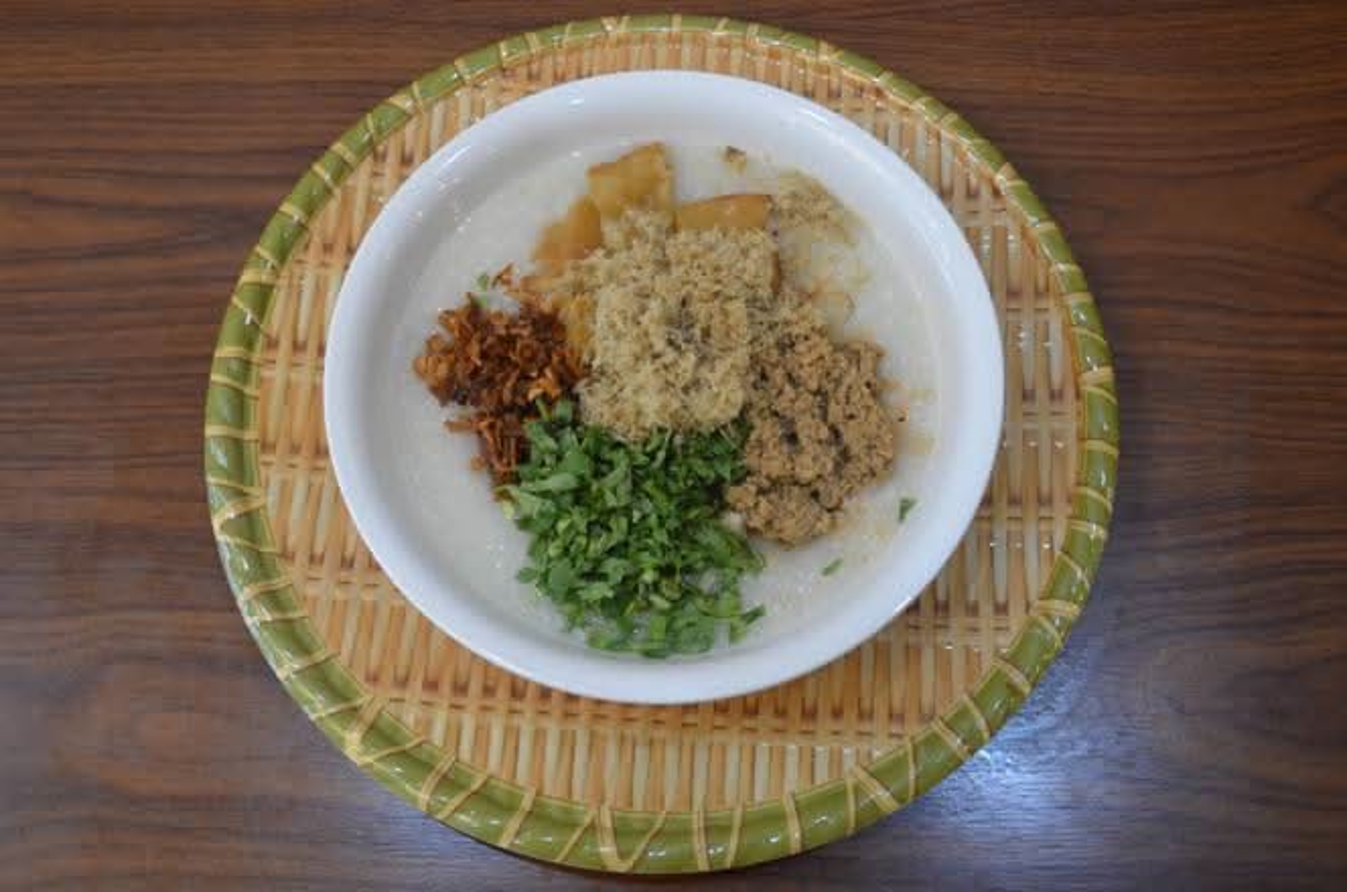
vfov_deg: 34.1
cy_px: 446
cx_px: 674
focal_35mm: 39
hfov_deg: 49.6
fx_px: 1456
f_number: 4
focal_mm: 26
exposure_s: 1/60
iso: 720
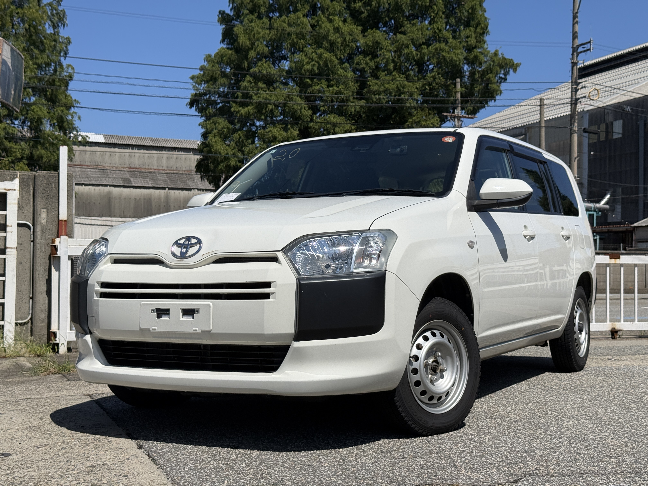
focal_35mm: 48
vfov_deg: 30.3
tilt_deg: +1.2
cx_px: 324
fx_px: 899
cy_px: 243
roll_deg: -0.5
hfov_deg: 39.7
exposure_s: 1/11364
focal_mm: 6.76
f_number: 1.78
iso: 64
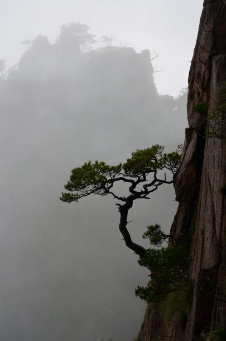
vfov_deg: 22.0
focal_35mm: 93
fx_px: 880
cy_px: 170
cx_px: 113
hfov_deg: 14.6
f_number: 8
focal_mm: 62
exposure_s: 1/250
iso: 100
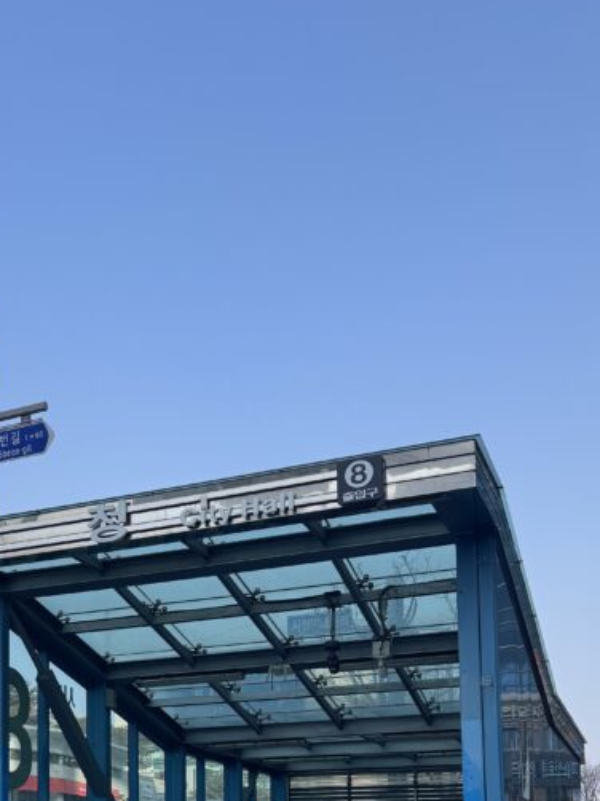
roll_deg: -1.3
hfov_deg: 28.3
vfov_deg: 36.1
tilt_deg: +7.1
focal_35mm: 49
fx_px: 1133
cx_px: 38
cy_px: 747
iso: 80
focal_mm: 6.76
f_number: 1.78
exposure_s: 1/2604
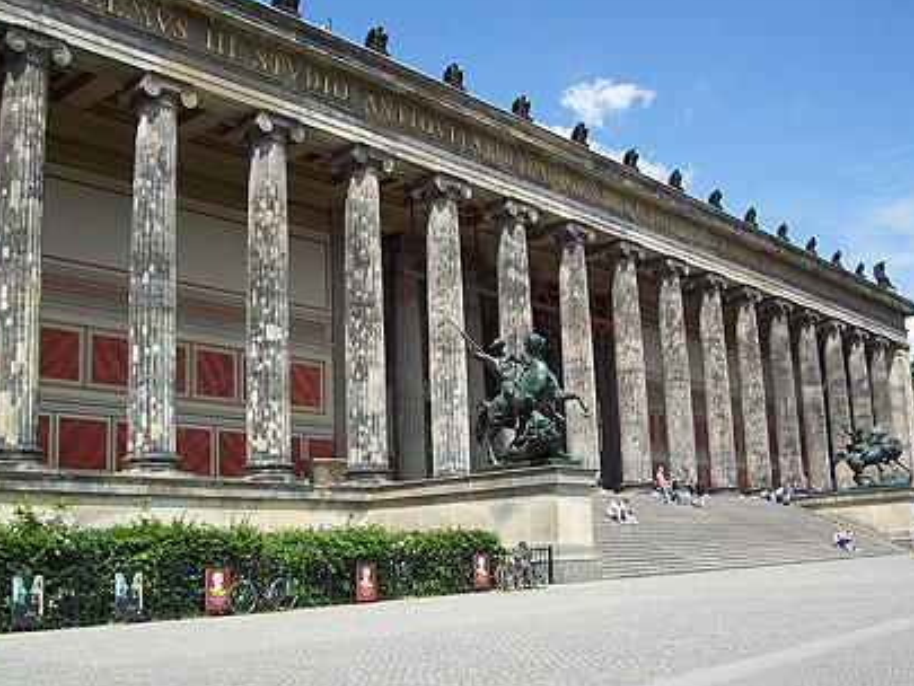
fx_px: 1056
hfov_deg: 46.8
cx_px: 442
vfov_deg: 36.0
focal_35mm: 40
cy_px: 327
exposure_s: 1/441
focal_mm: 6
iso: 80
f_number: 4.8
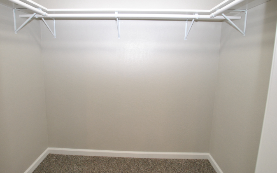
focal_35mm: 17
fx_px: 128
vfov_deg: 67.5
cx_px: 130
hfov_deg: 94.3
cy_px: 73
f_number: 7.1
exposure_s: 1/60
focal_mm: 10
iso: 800
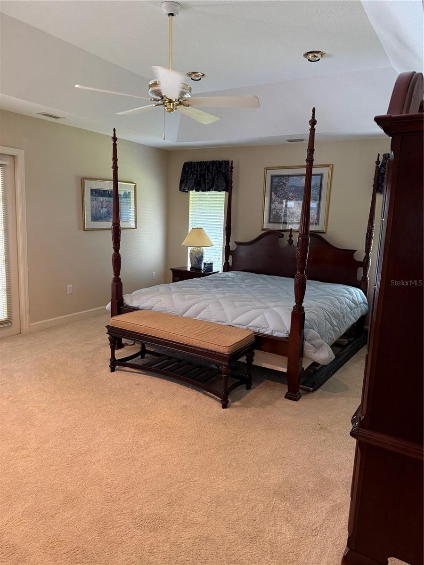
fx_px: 392
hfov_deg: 56.8
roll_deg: -3.7
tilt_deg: -7.5
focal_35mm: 24
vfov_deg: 71.6
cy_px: 282
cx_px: 212
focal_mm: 6.76
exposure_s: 1/60
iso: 320
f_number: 1.78
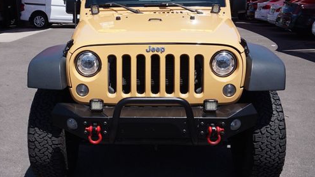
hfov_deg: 47.5
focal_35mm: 43
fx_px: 356
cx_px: 135
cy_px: 79
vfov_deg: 27.9
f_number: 8
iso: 100
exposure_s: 1/250
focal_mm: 21
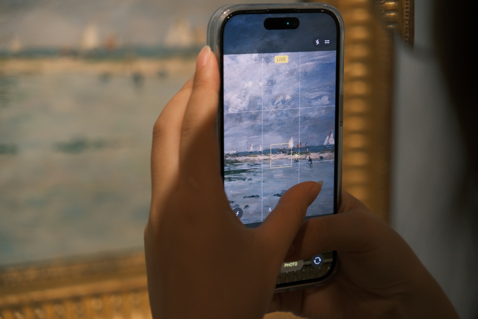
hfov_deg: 28.5
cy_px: 160
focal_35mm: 71
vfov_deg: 19.2
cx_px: 239
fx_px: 943
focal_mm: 47.5
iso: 640
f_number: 2.8
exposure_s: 1/60
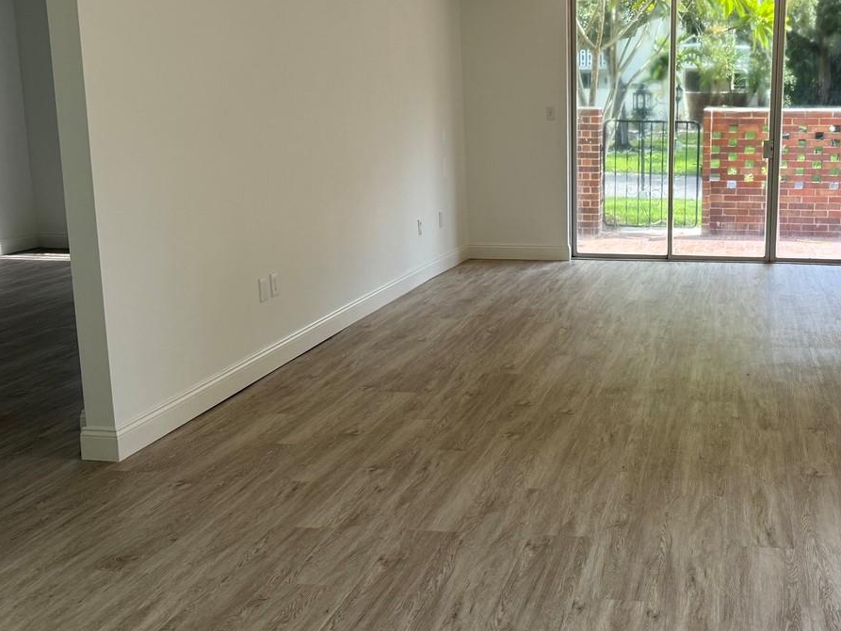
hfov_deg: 42.4
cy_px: 290
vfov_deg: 33.6
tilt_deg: -9.6
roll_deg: -0.5
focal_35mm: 43
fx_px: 1045
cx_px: 636
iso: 100
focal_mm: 6.76
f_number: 1.78
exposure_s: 1/267
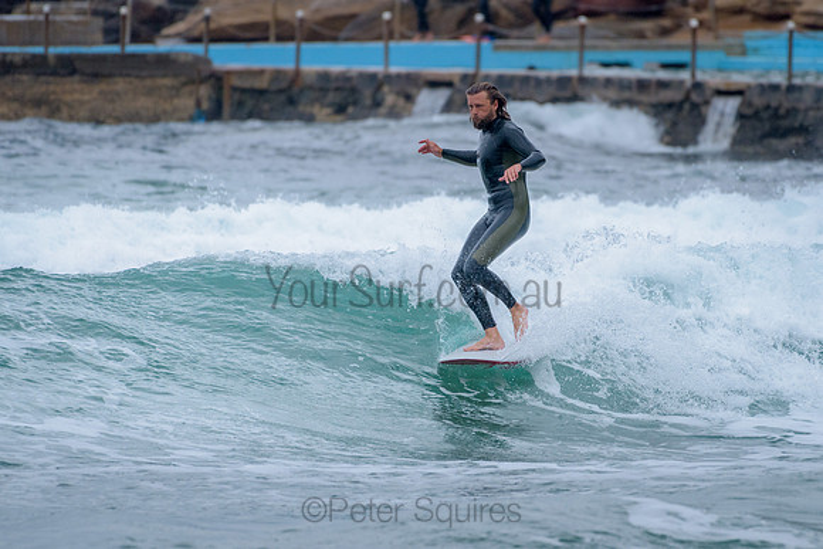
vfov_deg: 2.2
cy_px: 294
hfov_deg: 3.4
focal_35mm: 613
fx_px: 14022
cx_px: 483
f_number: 5.6
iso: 1250
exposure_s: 1/2000
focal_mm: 500
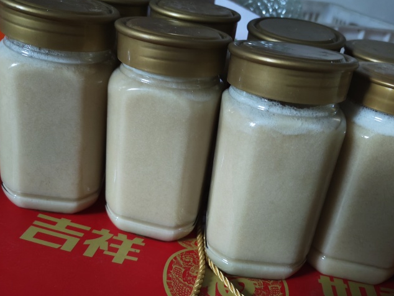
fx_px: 330
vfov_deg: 48.2
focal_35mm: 29
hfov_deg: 61.6
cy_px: 159
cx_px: 209
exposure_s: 1/14.3
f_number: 1.88
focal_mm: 5.56
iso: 1904
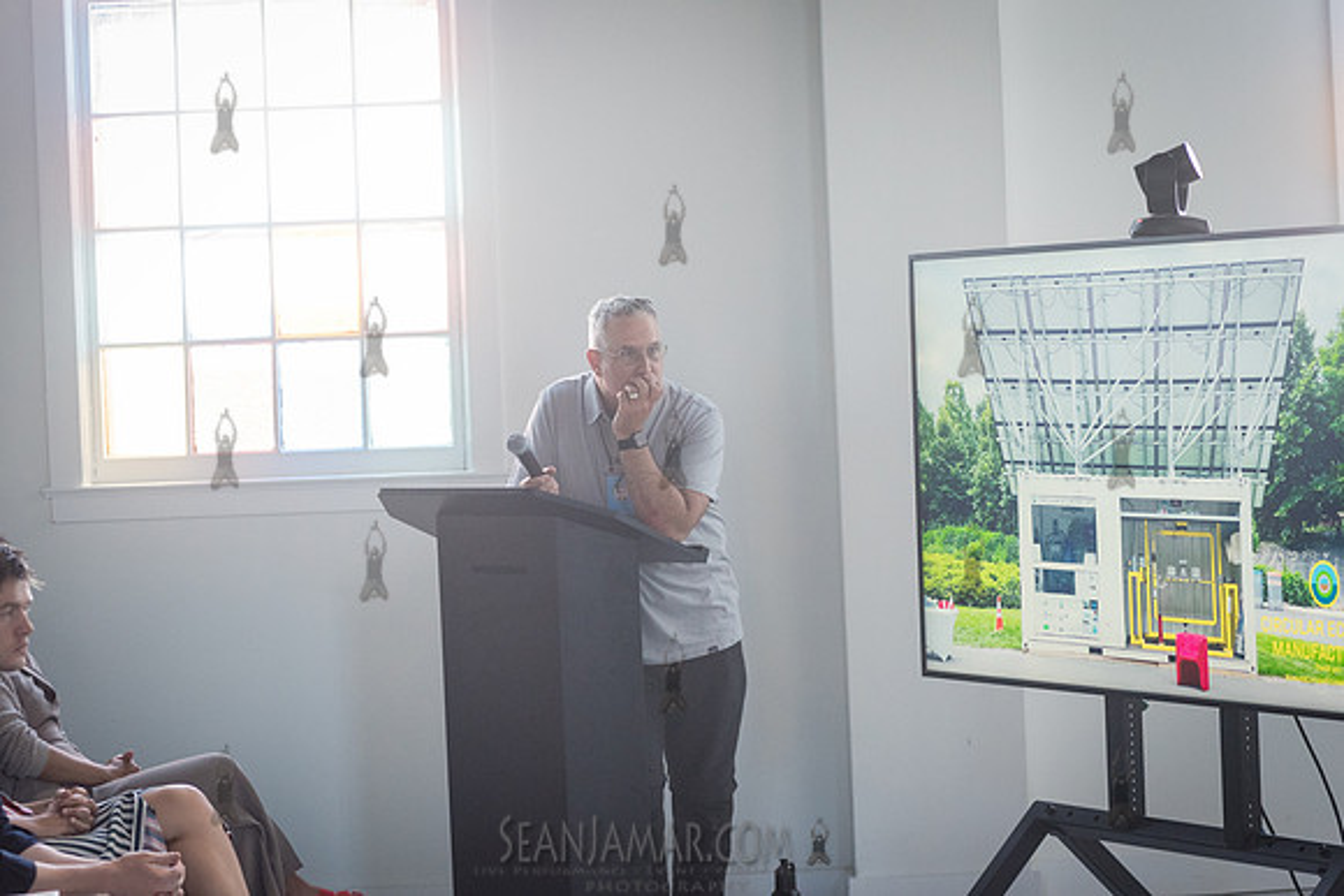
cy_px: 448
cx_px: 672
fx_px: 3734
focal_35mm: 100
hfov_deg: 20.4
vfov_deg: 13.7
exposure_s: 1/320
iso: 4000
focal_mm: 100
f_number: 4
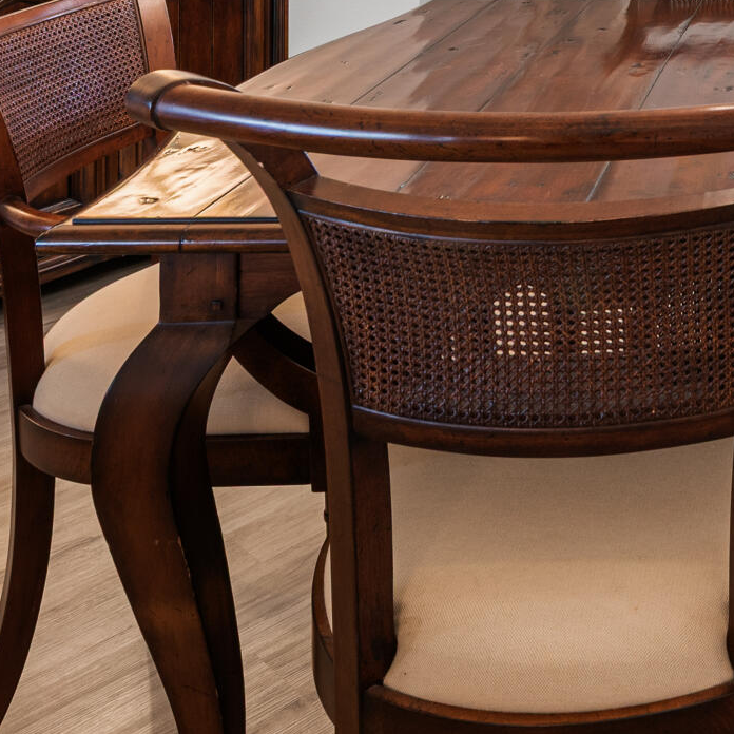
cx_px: 877
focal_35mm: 55
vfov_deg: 26.0
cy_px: -249
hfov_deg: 27.4
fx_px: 1319
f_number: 9
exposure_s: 1/1.67
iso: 100
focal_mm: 15
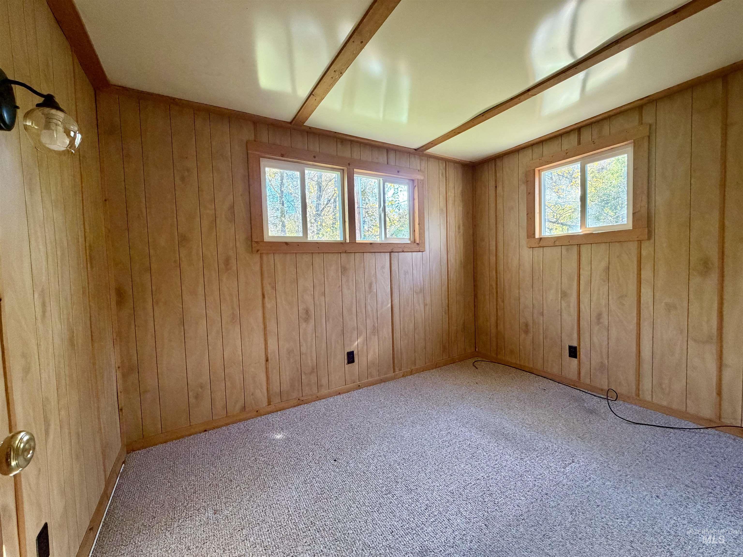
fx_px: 300
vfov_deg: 85.7
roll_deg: +2.3
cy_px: 278
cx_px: 372
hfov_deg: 102.1
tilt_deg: -3.2
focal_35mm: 14
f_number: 2.2
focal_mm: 2.22
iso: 400
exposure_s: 1/60
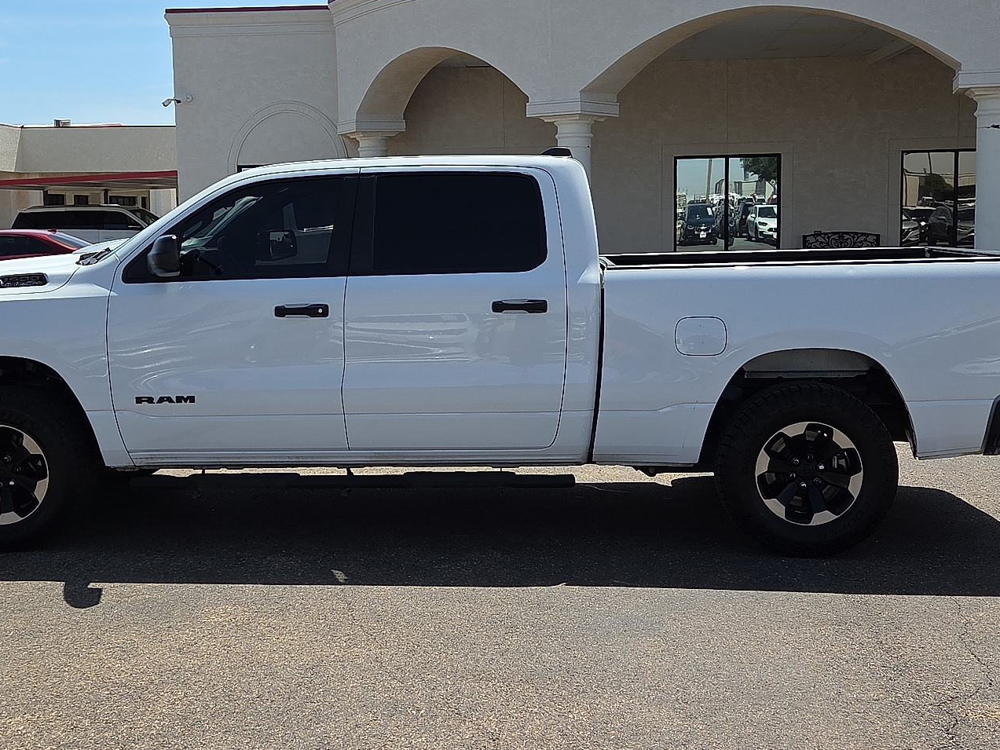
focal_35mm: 44
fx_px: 1271
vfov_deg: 32.8
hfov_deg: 42.9
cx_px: 461
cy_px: 327
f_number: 1.8
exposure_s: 1/10000
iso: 76
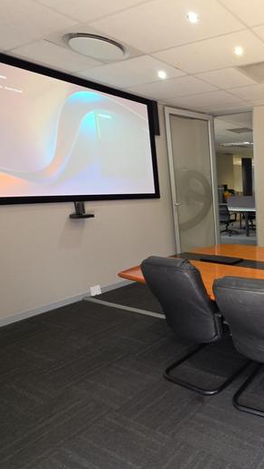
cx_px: 298
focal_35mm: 22
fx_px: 274
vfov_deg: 81.2
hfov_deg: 40.4
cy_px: 240
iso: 160
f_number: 1.9
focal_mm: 2.2
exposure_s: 1/50
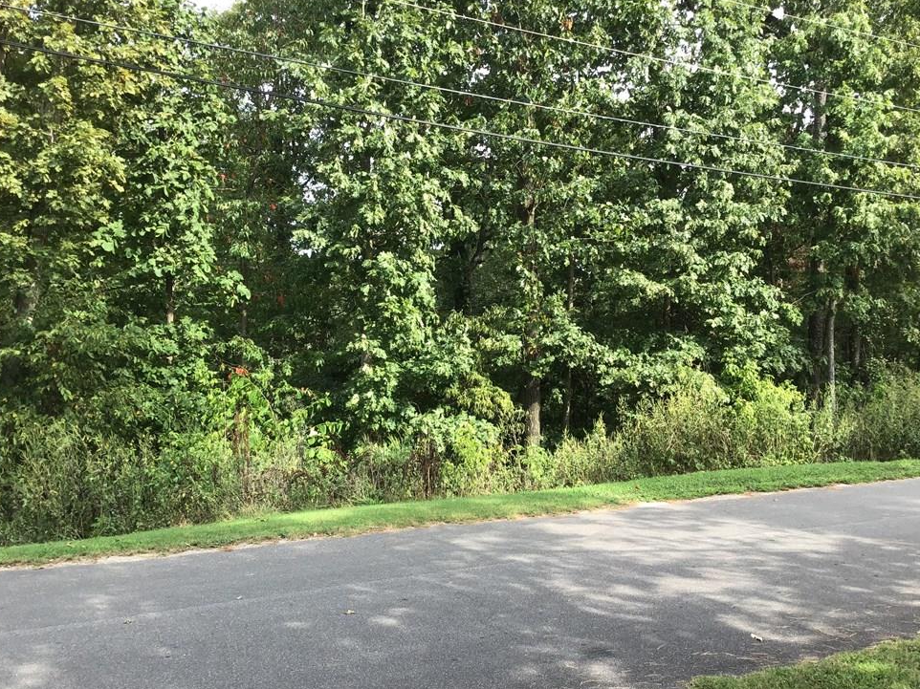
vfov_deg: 42.9
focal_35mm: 33
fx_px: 877
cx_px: 446
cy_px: 342
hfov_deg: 55.4
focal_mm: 3.3
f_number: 2.4
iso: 25
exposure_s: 1/125
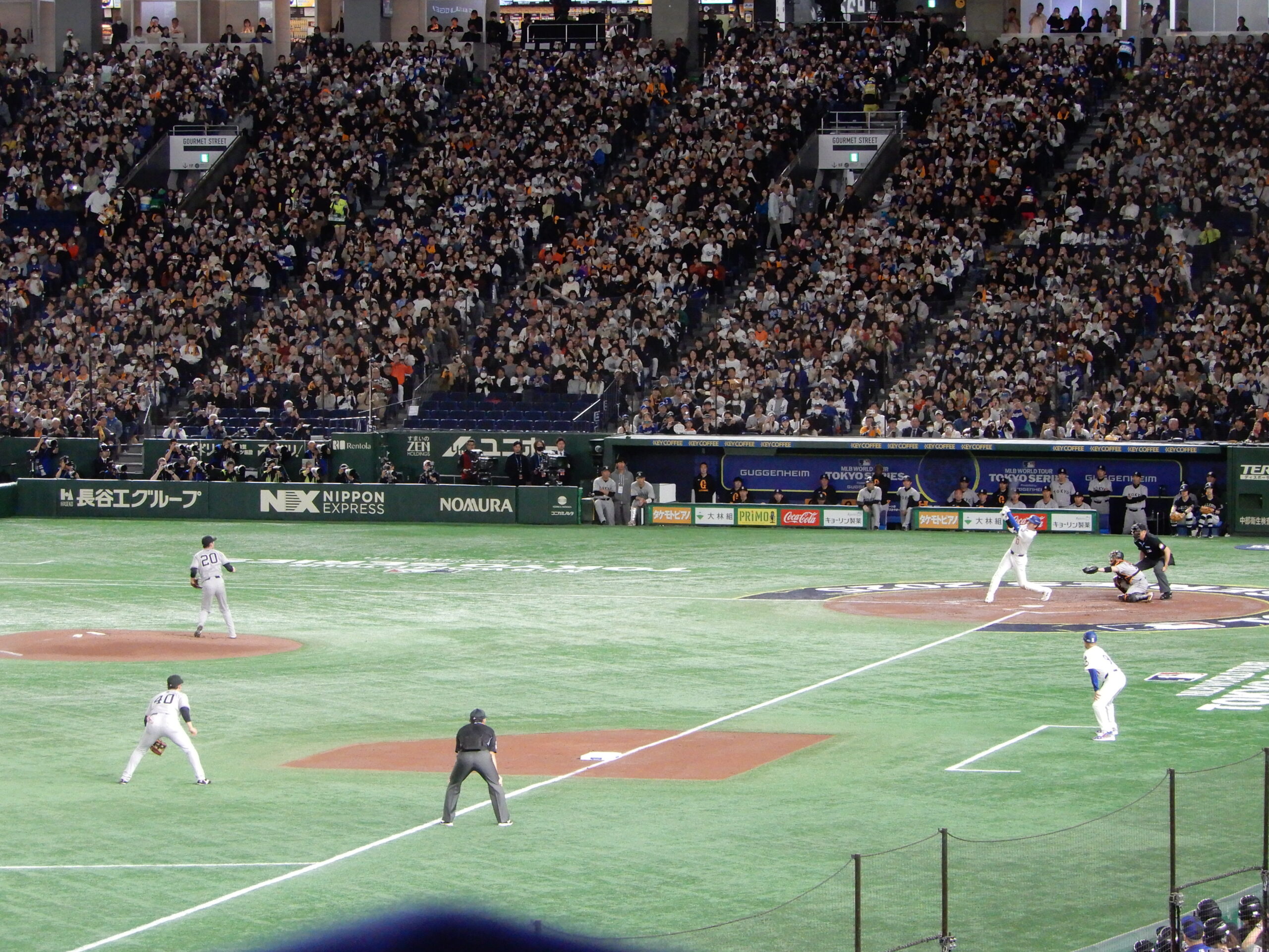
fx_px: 5499
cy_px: 476
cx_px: 634
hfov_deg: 13.2
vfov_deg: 9.9
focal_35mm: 150
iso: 200
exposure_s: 1/20
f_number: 5.6
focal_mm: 26.8
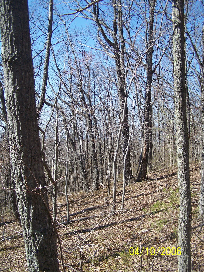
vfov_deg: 49.0
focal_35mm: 38
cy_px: 136
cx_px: 102
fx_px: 299
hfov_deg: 37.7
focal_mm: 6.3
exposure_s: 1/640
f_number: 2.8
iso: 80
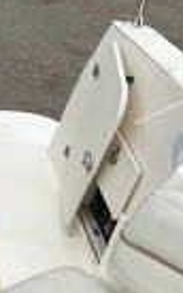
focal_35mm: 89
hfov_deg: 12.9
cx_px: -172
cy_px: 123
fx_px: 712
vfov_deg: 23.3
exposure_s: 1/2227
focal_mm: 3
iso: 25
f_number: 1.8
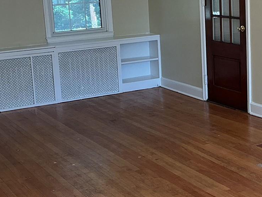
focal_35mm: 81
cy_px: 80
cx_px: 193
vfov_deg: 18.2
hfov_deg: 23.9
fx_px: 613
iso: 40
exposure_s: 1/60
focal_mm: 3
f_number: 1.8
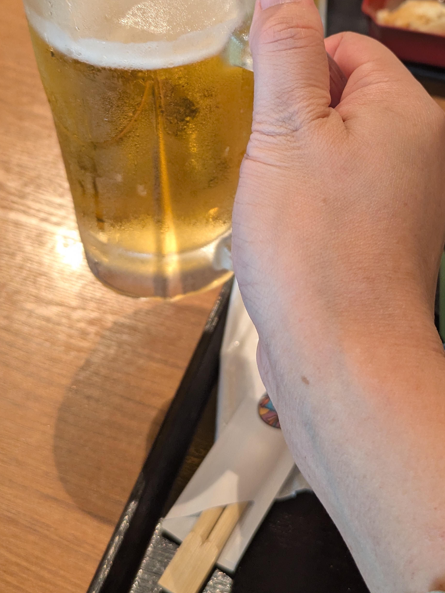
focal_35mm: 47
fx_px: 805
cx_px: 311
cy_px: 185
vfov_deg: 39.8
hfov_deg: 30.6
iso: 182
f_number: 1.89
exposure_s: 1/50
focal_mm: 5.43
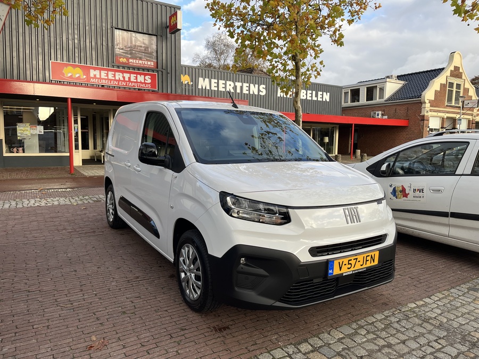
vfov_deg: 53.1
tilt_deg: -6.3
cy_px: 180
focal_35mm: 26
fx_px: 360
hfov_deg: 67.3
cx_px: 240
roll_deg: -0.4
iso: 50
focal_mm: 5.1
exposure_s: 1/684
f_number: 1.6
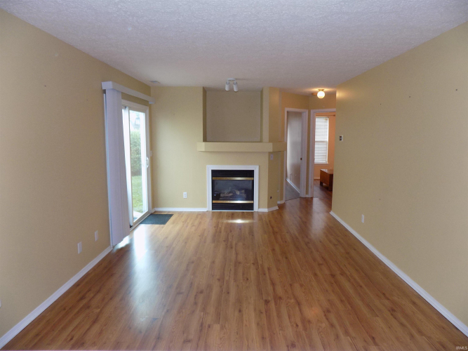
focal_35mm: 23
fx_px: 311
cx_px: 234
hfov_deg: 73.9
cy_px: 176
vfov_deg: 58.9
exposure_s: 1/30
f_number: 3.1
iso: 140
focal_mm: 4
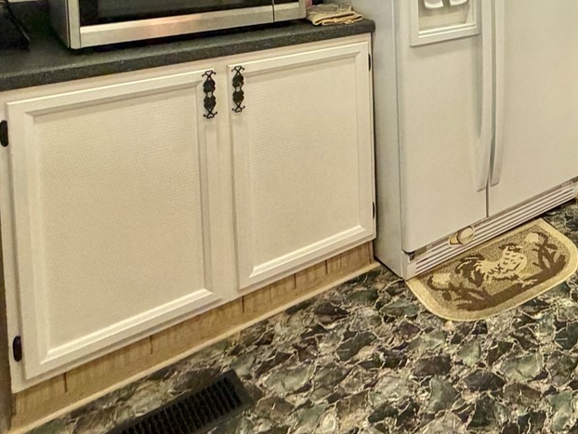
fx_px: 601
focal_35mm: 36
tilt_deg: -3.3
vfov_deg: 33.9
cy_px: -55
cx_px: 633
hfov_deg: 41.3
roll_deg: +0.9
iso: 200
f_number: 2.2
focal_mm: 2.22
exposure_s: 1/60
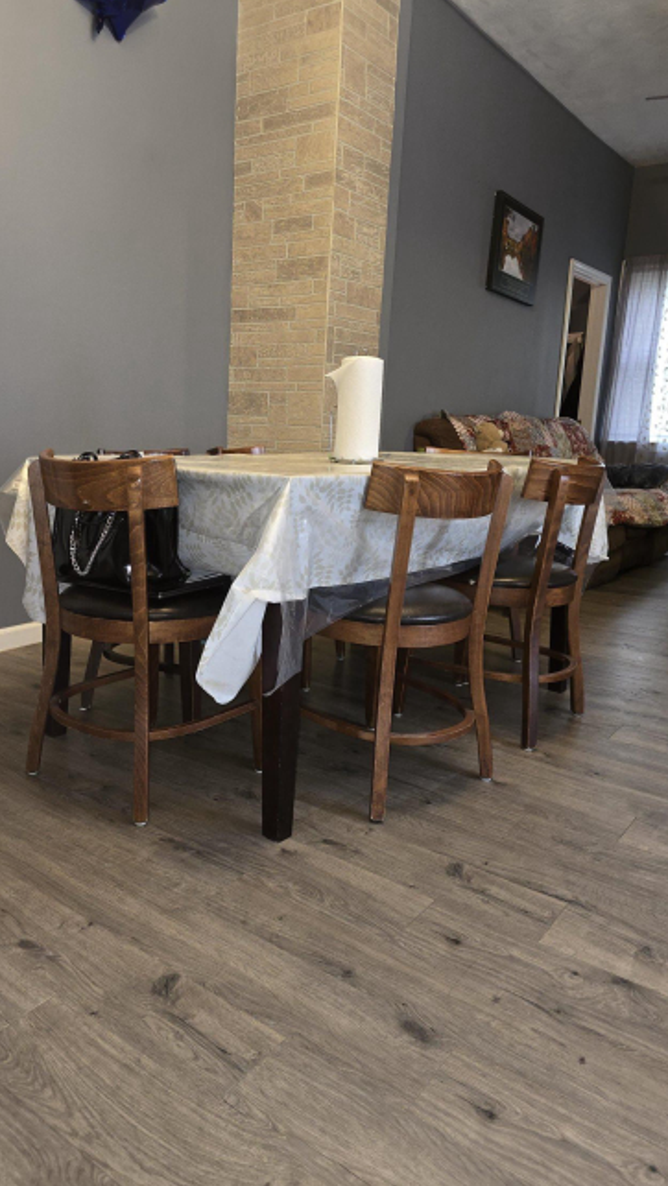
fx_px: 818
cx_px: 256
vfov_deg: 71.9
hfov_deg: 44.1
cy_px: 582
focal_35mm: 26
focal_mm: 6.3
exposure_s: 1/20
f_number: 1.7
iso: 160
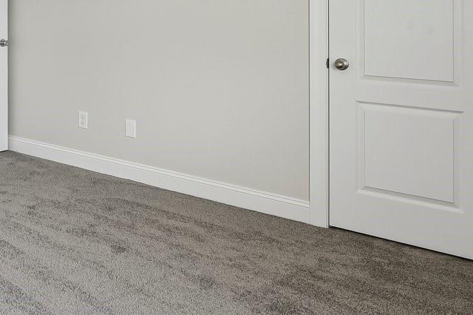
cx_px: -30
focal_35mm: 45
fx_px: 591
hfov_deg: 37.5
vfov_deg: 28.2
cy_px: 7
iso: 200
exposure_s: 1/13
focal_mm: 15
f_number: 11
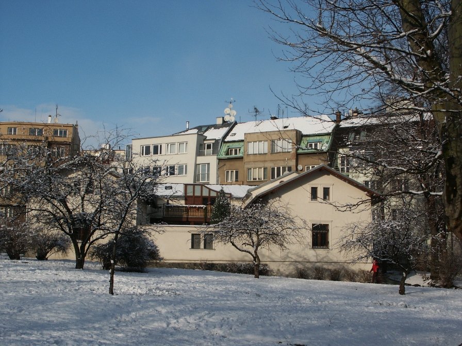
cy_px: 173
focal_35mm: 50
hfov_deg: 38.2
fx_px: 667
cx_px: 231
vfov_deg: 29.1
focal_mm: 13.05
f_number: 9.5
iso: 100
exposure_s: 1/350
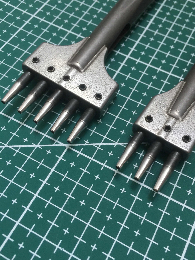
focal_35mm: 33
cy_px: 138
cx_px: 108
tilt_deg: -62.7
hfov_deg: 42.9
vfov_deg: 55.3
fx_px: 248
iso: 40
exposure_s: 1/33
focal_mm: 4.15
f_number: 2.2
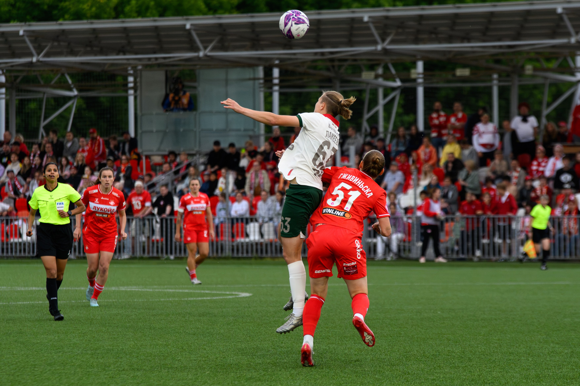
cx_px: 301
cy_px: 167
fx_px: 5136
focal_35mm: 319
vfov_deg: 4.3
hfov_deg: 6.5
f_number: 4.5
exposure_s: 1/2000
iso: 2000
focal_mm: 185
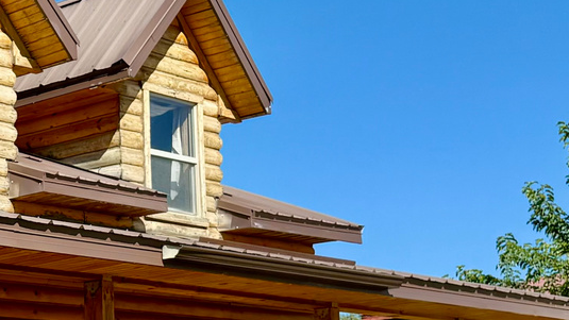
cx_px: -367
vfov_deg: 11.9
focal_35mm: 100
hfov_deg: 18.1
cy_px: 380
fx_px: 1509
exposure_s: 1/4310
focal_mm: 6.76
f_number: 1.78
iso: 80
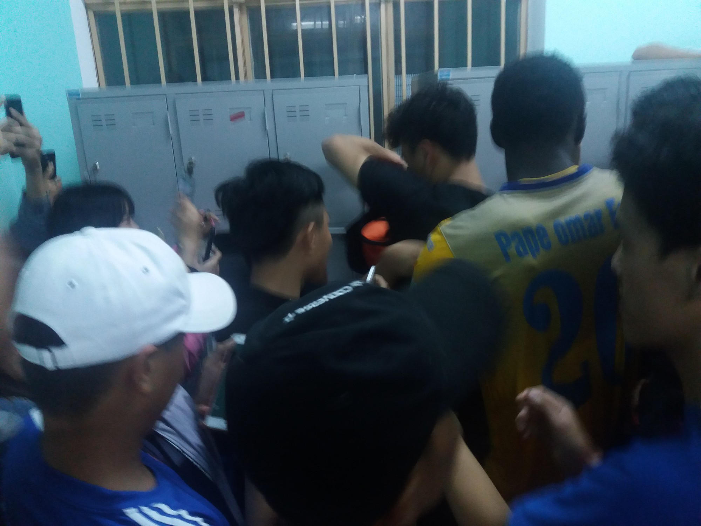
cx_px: 350
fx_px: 567
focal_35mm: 28
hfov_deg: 63.4
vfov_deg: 49.7
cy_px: 263
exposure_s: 1/17
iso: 250
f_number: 1.9
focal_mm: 3.7
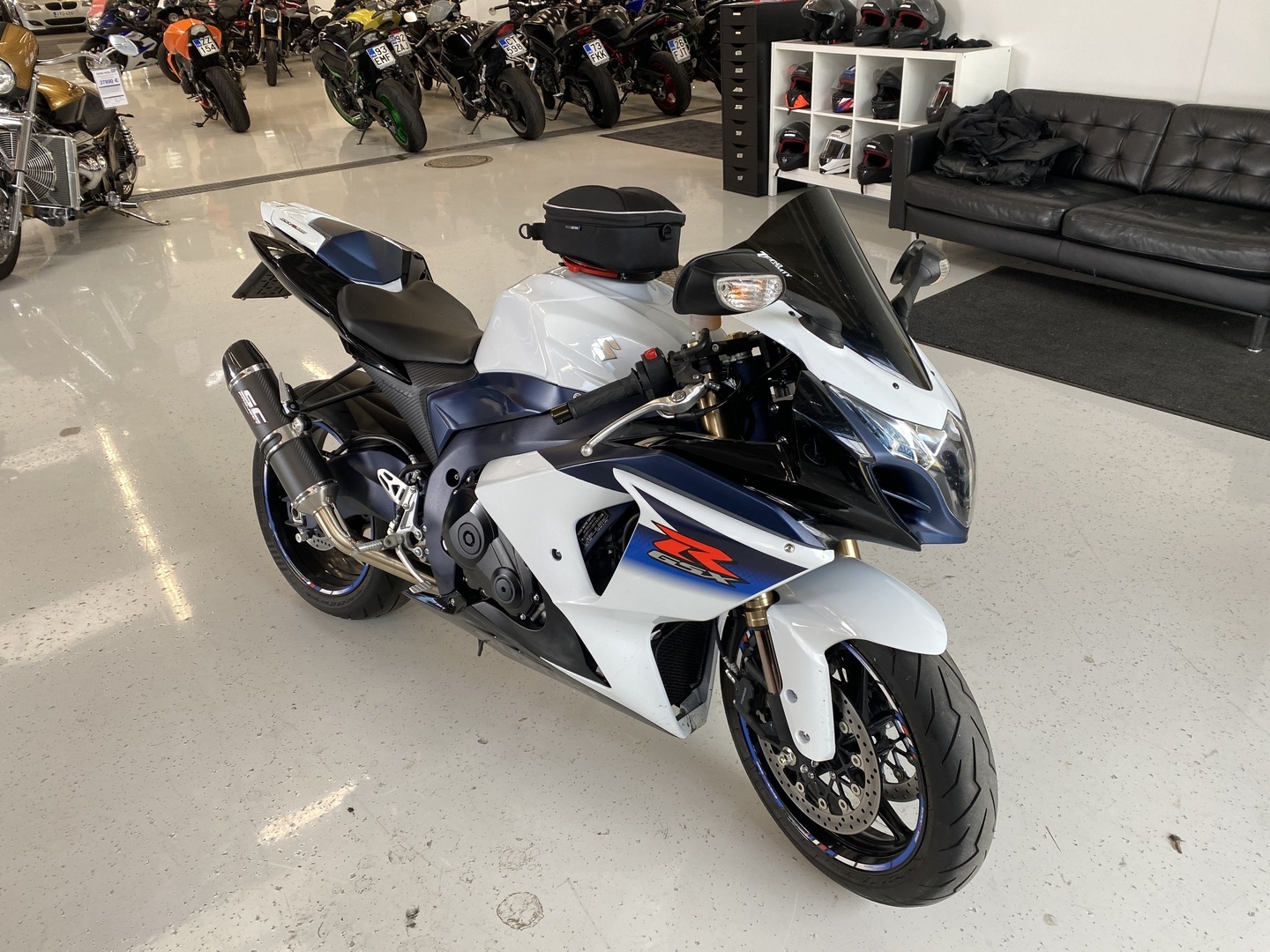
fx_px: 954
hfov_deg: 67.3
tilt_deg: -28.1
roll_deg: +3.4
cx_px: 635
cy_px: 476
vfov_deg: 53.1
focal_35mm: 26
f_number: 1.8
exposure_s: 1/100
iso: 50
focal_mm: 4.25
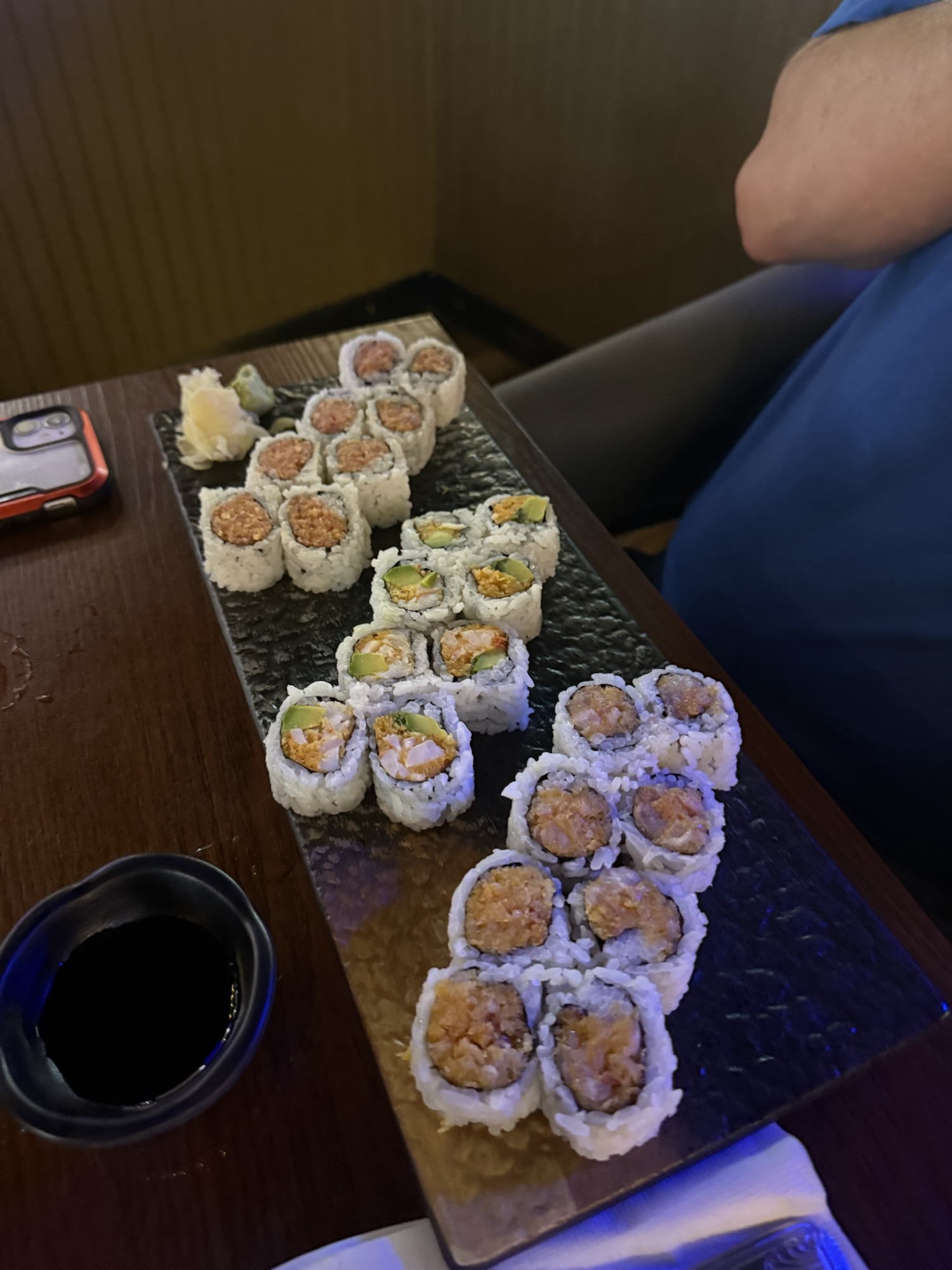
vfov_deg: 71.6
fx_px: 880
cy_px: 635
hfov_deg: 56.8
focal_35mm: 24
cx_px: 476
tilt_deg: -45.0
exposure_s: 1/29
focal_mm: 6.76
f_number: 1.78
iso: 1250
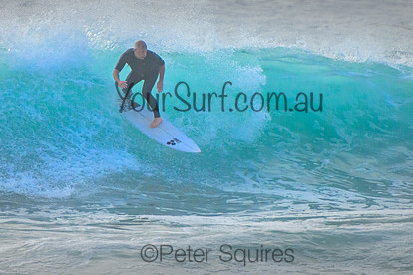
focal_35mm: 770
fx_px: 8833
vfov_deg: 1.8
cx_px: 161
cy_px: 113
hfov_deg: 2.7
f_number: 5.6
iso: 1100
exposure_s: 1/2000
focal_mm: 400
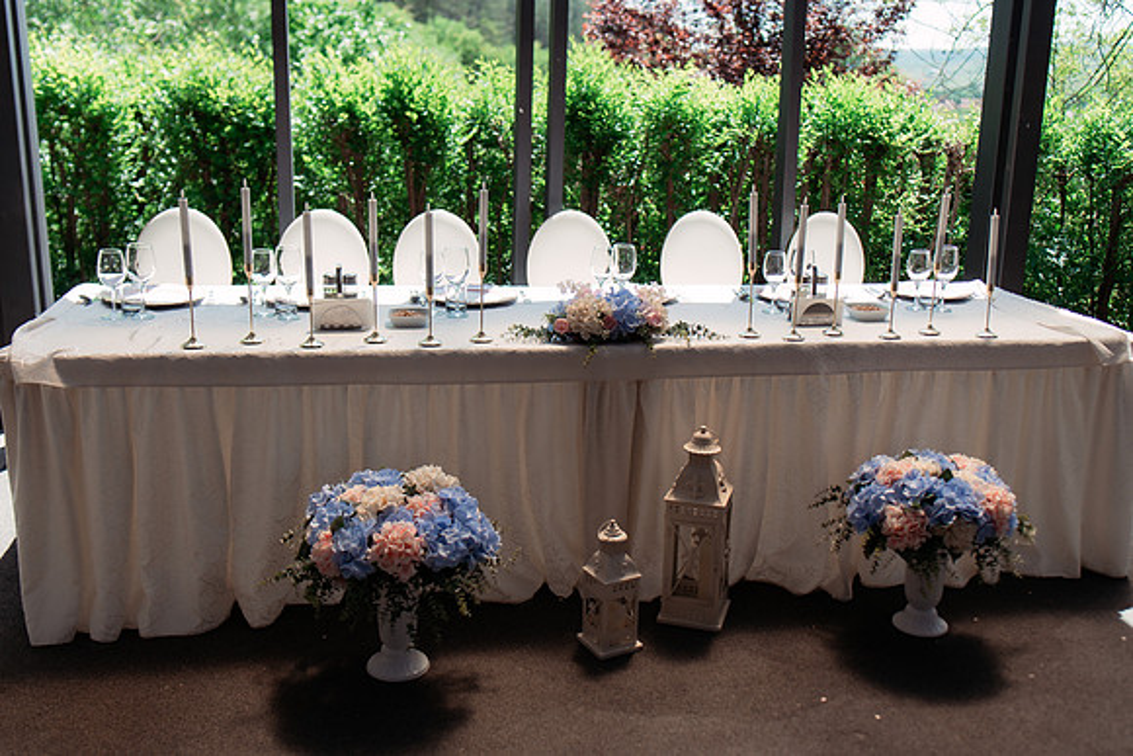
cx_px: 566
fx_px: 1102
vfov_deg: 37.9
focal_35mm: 35
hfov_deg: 54.4
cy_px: 378
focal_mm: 35
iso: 125
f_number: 3.2
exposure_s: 1/1000
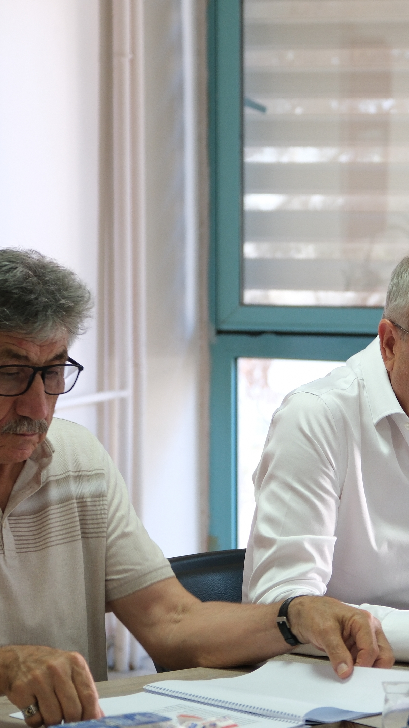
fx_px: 3065
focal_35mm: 159
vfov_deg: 13.5
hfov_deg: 7.6
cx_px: 359
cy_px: 364
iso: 640
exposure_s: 1/30
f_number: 4
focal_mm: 67.5
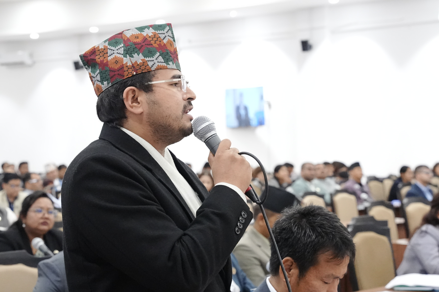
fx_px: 1110
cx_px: 220
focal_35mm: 91
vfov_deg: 15.0
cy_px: 146
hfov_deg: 22.4
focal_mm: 60.7
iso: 10000
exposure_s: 1/200
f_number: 5.6
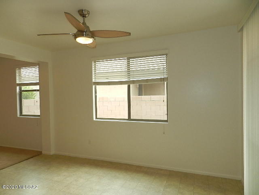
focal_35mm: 23
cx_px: 130
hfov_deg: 73.9
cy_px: 98
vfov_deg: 58.9
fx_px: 172
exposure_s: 1/125
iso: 160
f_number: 3.4
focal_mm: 4
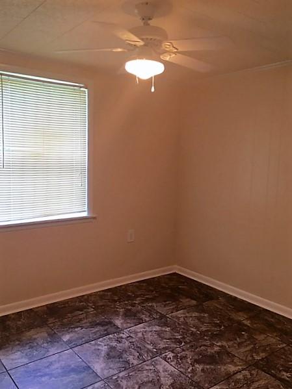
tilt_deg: -5.4
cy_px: 194
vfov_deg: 61.7
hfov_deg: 48.2
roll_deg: +1.0
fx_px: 326
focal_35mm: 29
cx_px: 146
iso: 40
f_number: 2.2
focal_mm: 4.15
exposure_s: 1/15
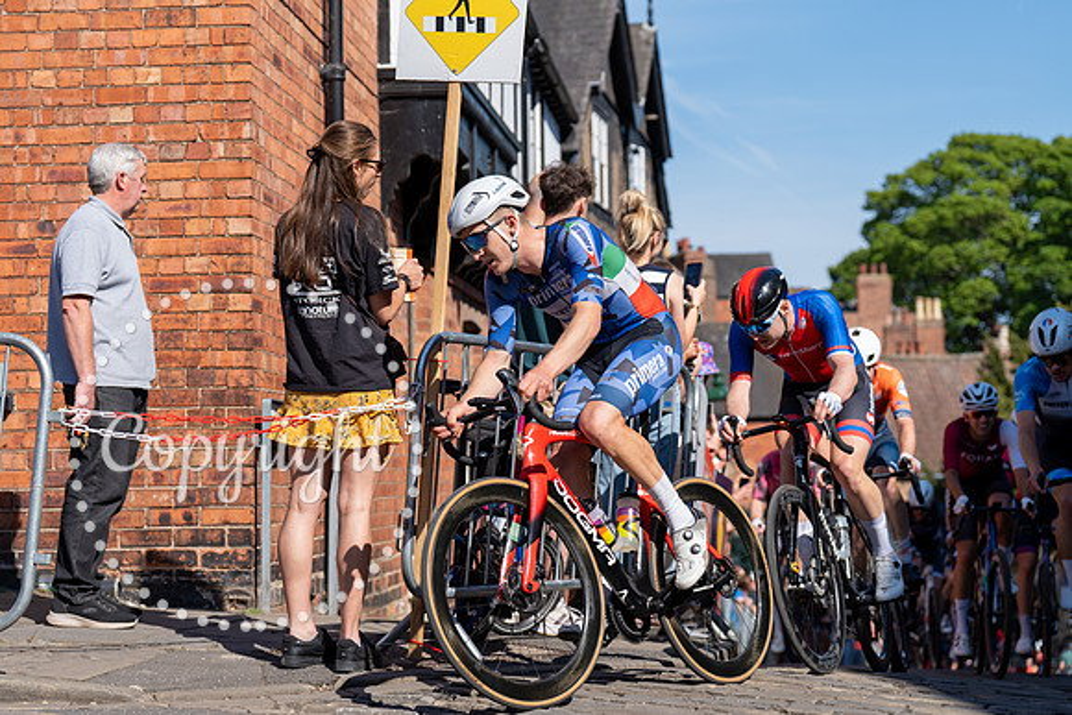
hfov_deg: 28.8
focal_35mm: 70
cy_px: 358
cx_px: 536
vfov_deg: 19.5
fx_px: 2085
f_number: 3.5
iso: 100
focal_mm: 70
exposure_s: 1/1000
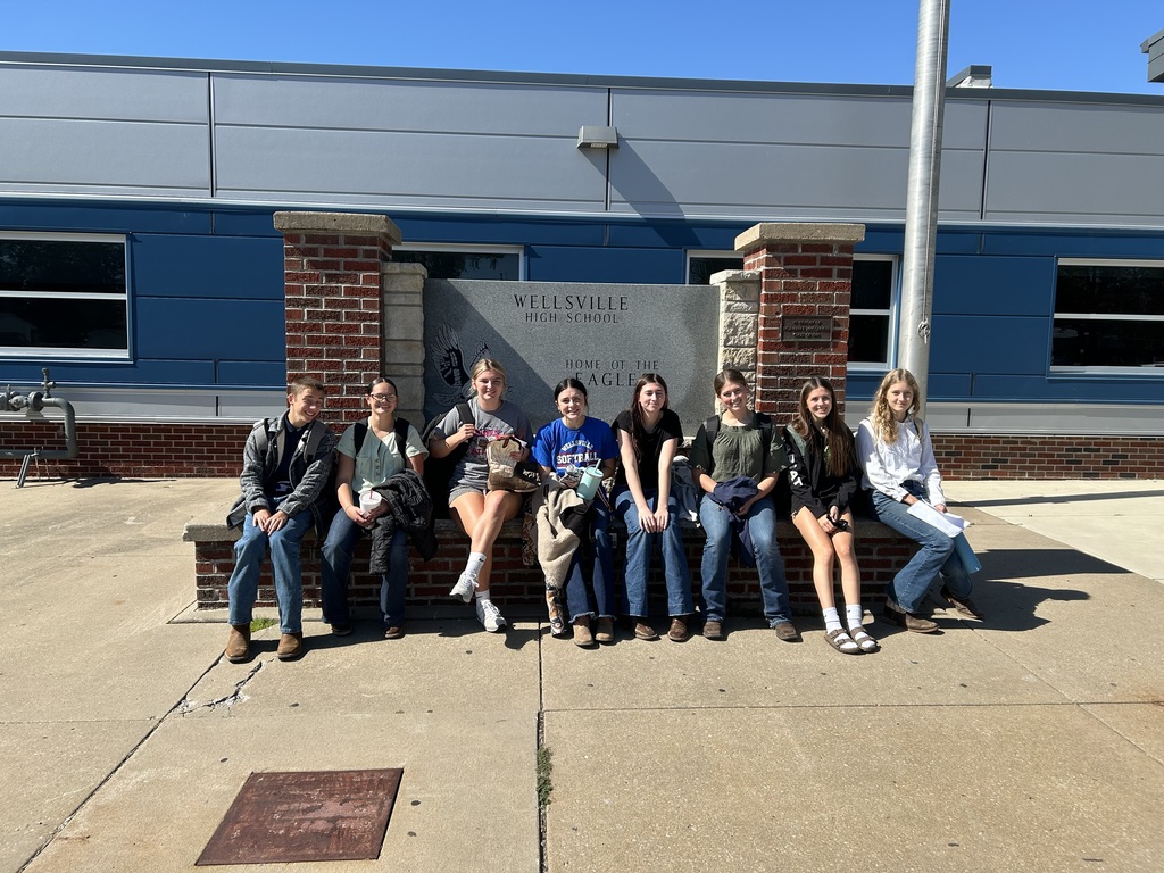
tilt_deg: -4.0
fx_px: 874
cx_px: 582
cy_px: 436
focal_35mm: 26
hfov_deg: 67.3
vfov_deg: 53.1
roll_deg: -1.6
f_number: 1.5
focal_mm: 5.7
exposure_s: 1/2994
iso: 50
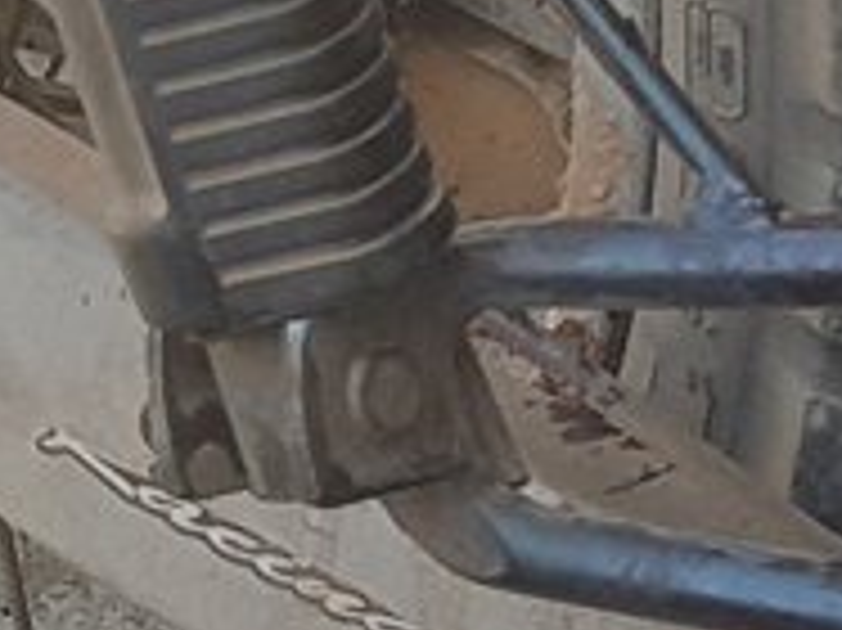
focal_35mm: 89
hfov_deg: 20.5
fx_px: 2163
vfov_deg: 16.2
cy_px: -18
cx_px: -189
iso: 40
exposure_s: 1/1156
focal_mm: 4.2
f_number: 1.7
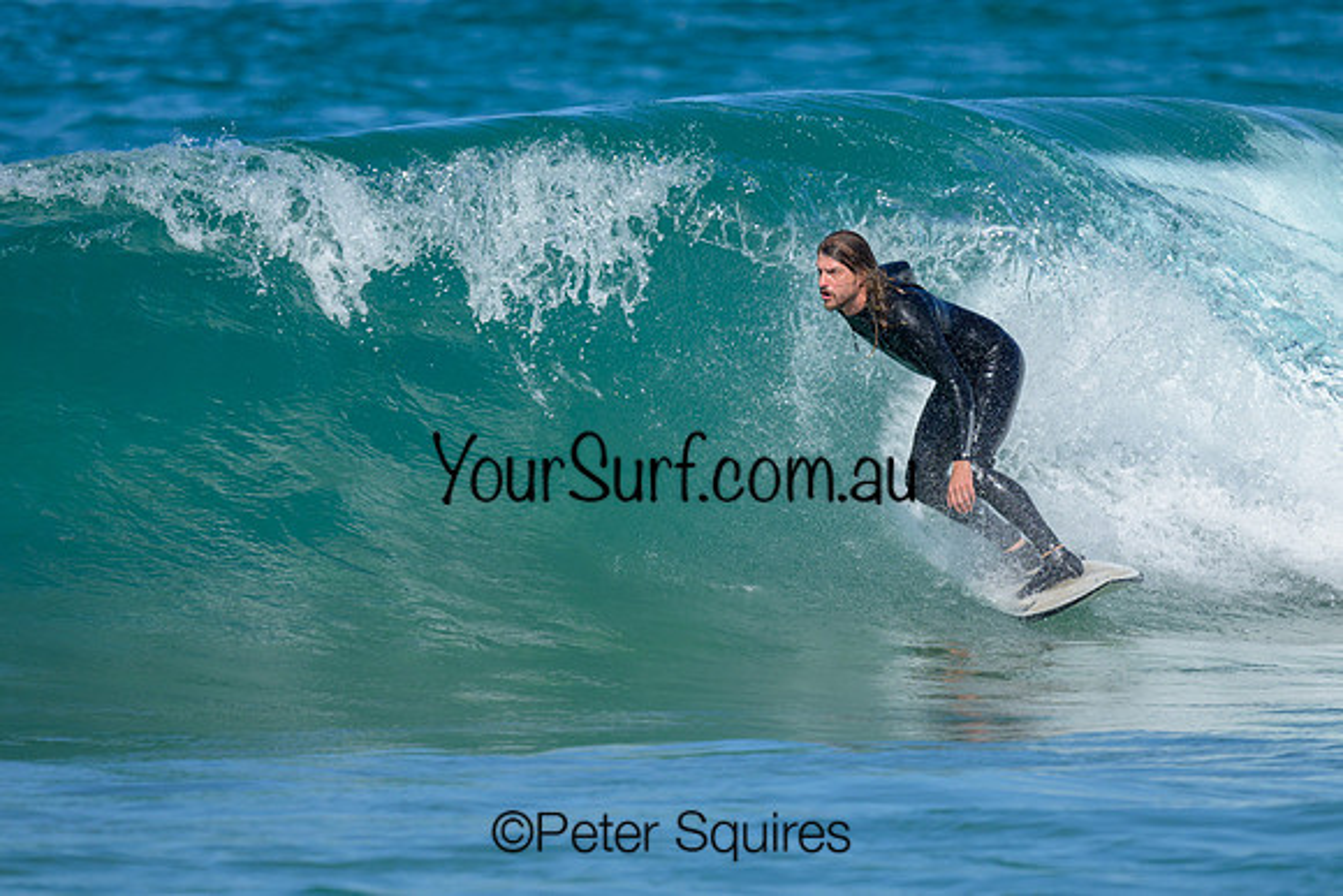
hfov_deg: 1.9
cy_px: 364
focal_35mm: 1101
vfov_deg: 1.2
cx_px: 735
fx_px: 41073
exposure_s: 1/2000
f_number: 6.3
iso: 200
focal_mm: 800
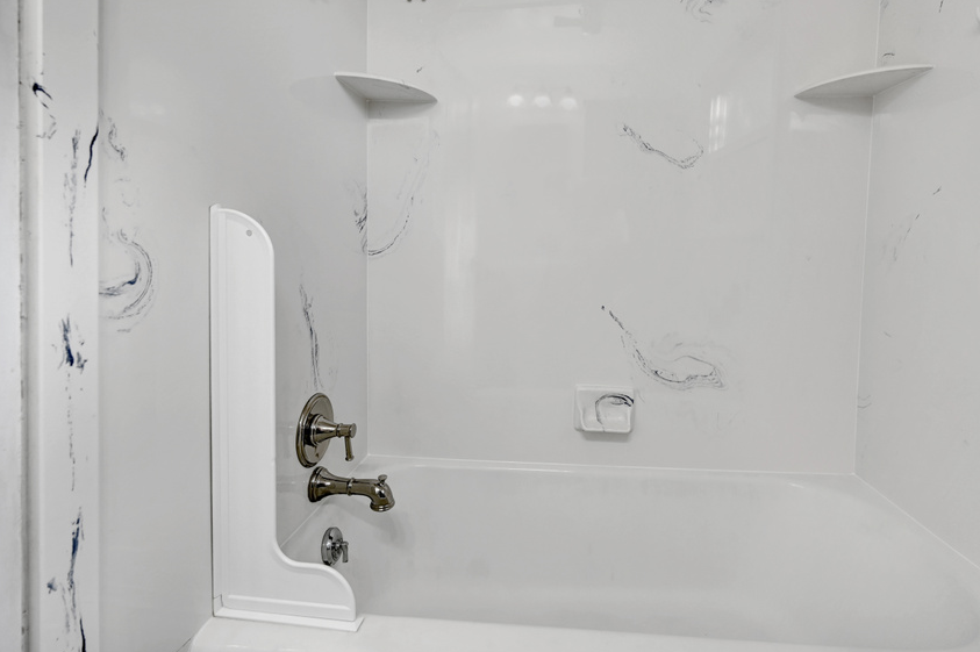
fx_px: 462
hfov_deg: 93.2
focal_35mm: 17
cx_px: 515
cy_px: 280
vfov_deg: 70.0
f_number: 4
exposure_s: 1/60
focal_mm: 14
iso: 320
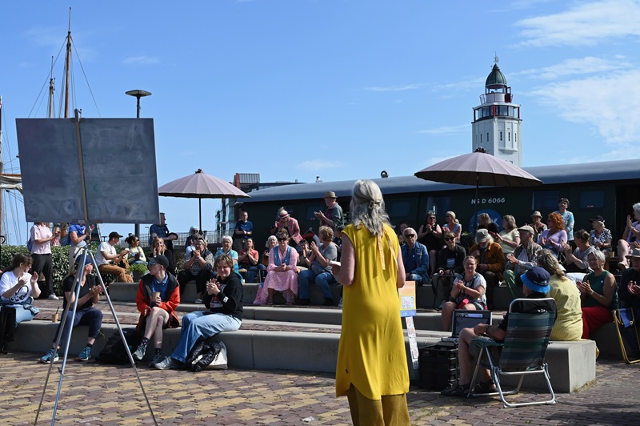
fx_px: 817
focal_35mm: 46
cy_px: 213
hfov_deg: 42.8
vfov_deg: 29.2
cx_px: 320
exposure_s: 1/640
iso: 500
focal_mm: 46
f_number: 13
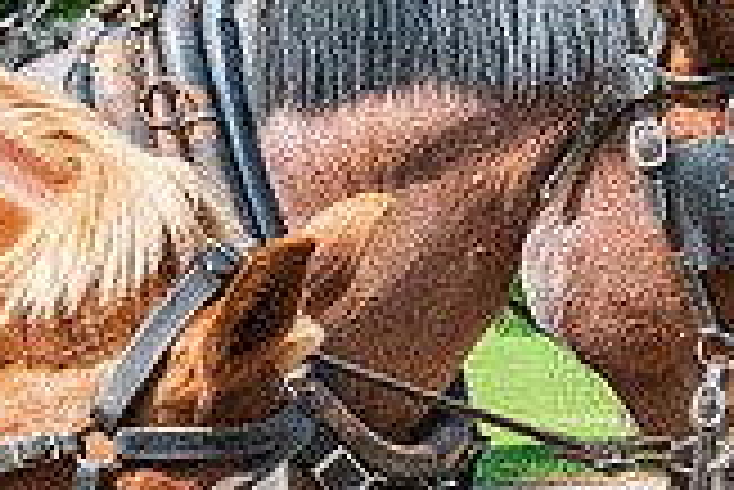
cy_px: 209
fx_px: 4796
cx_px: 446
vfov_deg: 5.9
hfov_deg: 8.8
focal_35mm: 235
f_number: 8
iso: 2200
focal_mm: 44
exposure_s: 1/2000
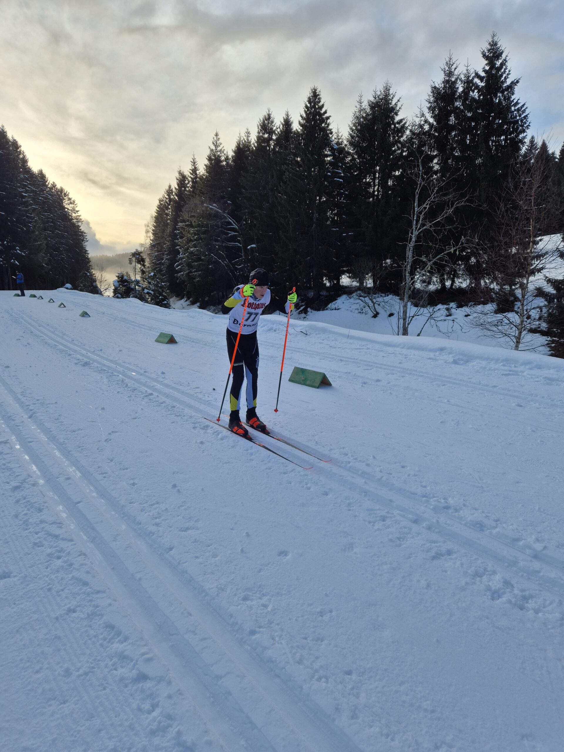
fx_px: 500
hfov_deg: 58.9
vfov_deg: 73.9
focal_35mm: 23
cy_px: 376
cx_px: 282
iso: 25
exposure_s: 1/1768
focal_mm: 5.4
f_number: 1.8
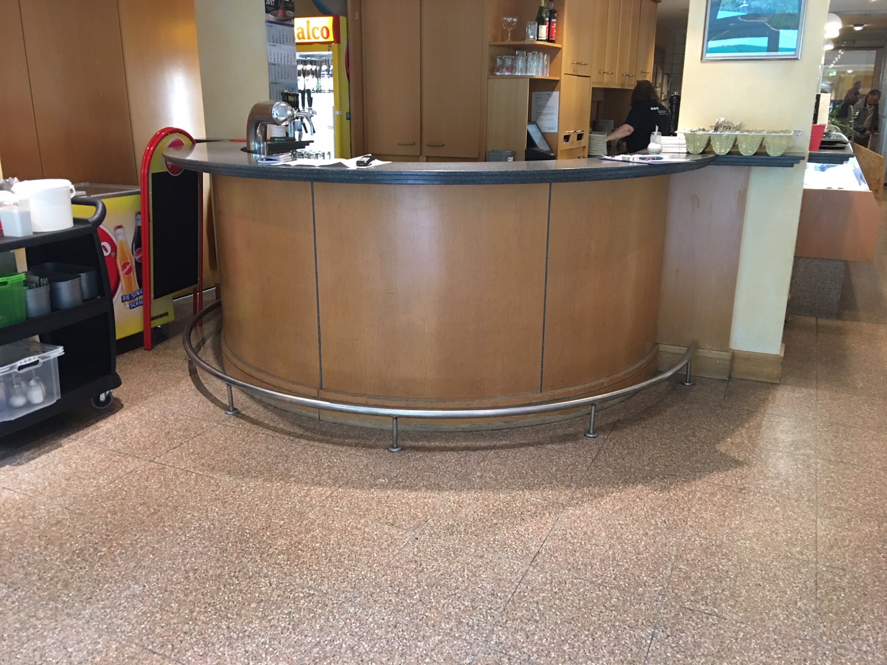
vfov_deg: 48.2
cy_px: 332
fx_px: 743
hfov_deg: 61.7
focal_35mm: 29
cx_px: 444
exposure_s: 1/17
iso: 125
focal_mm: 4.15
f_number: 2.2
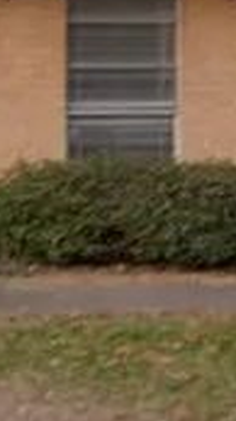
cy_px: 172
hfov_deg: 7.8
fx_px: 1662
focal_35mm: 149
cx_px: -224
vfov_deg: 14.4
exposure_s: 1/8
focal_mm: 24
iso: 100
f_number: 2.8
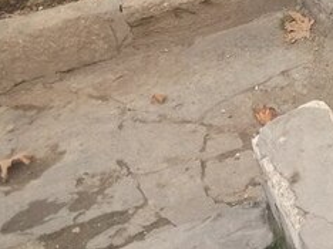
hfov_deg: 22.4
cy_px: -100
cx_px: 421
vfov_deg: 17.2
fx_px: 759
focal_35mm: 79
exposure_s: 1/114
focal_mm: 3.7
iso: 64
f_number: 1.9
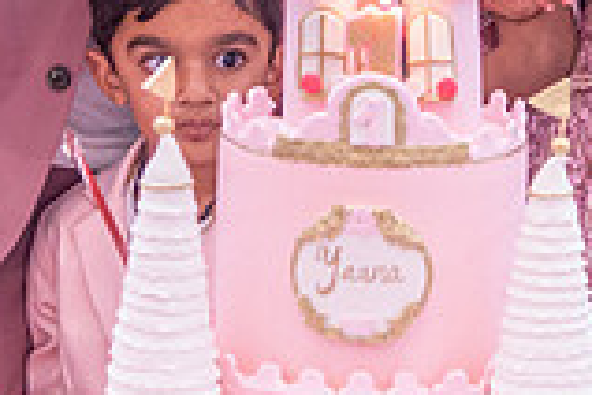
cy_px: -298
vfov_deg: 6.4
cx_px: 451
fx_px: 3486
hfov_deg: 9.7
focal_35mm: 212
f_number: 4
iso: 1600
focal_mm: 58
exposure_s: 1/125
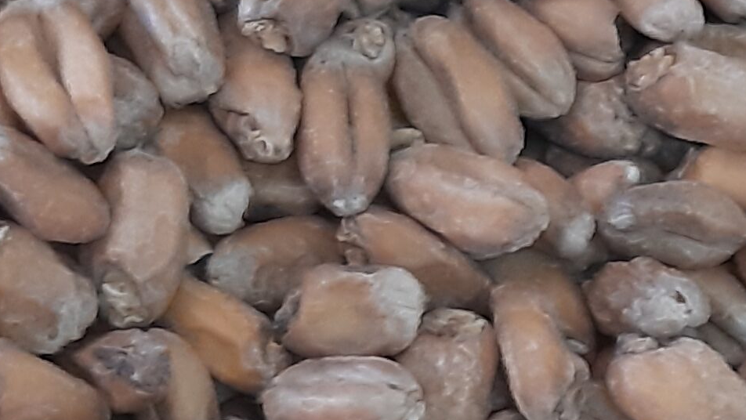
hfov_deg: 11.9
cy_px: 666
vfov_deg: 6.8
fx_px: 3462
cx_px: 1042
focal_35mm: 175
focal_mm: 3.93
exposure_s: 1/50
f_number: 1.7
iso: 100
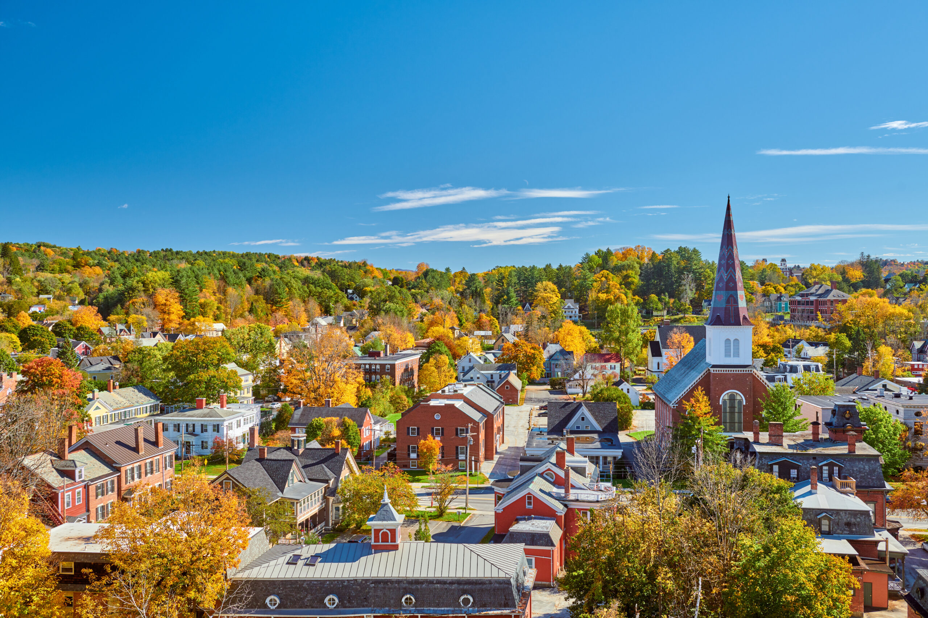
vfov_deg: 37.9
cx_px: 464
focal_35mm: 35
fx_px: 902
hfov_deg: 54.4
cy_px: 309
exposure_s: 1/160
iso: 180
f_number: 6.3
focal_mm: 35
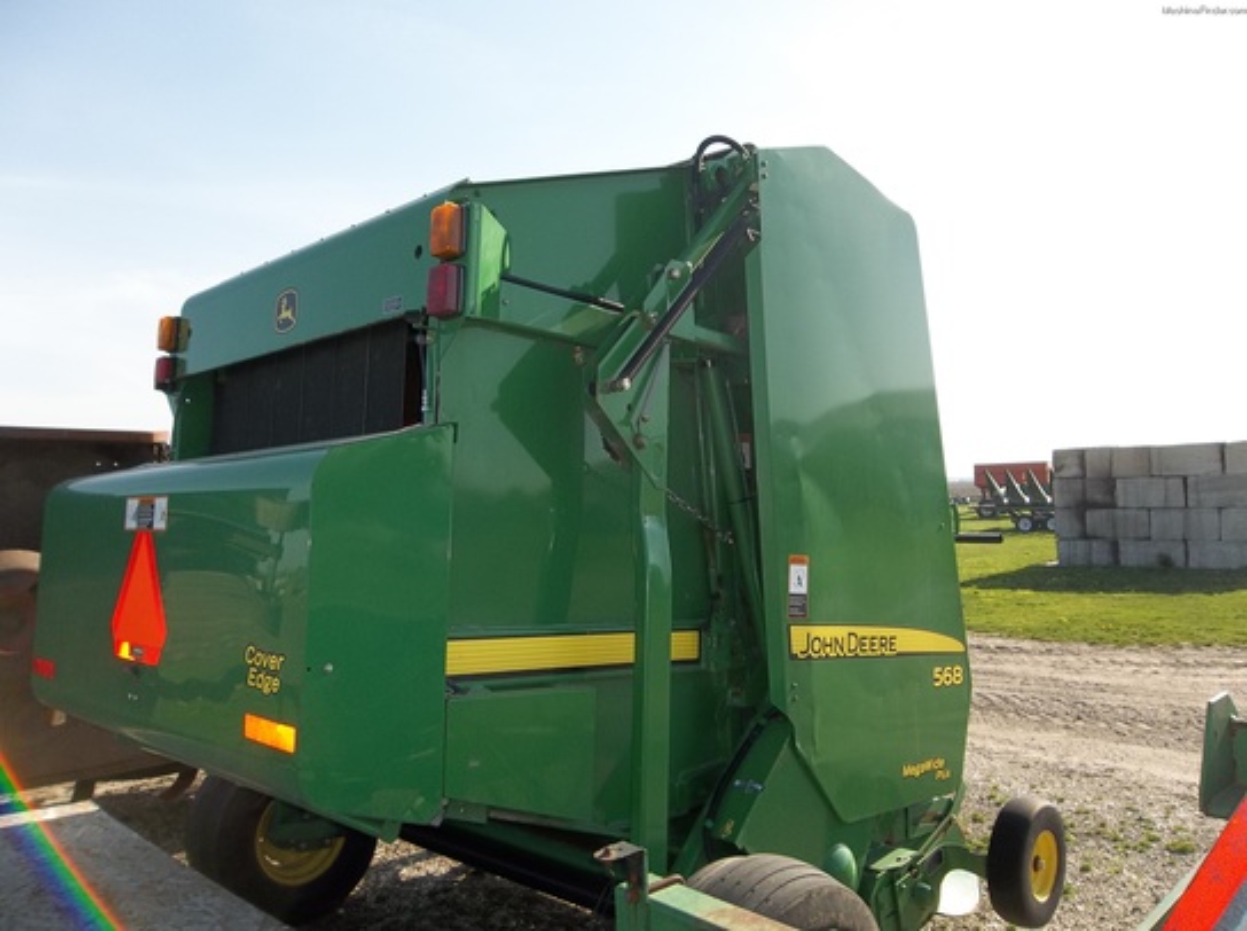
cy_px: 466
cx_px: 624
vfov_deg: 51.2
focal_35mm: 27
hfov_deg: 65.4
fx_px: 971
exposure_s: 1/500
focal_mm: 4.9
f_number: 3.5
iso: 80
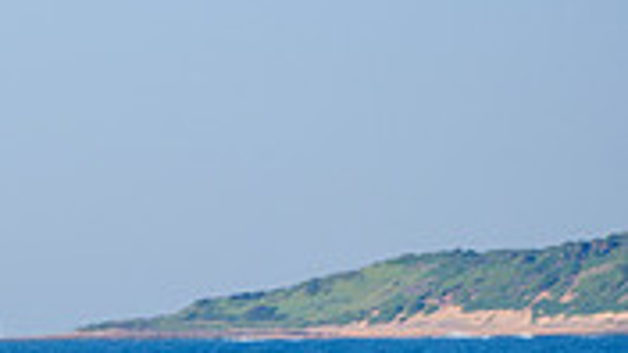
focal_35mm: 690
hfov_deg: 3.1
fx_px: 11490
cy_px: 601
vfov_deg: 1.8
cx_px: -403
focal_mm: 200
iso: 160
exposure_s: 1/1600
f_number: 5.6
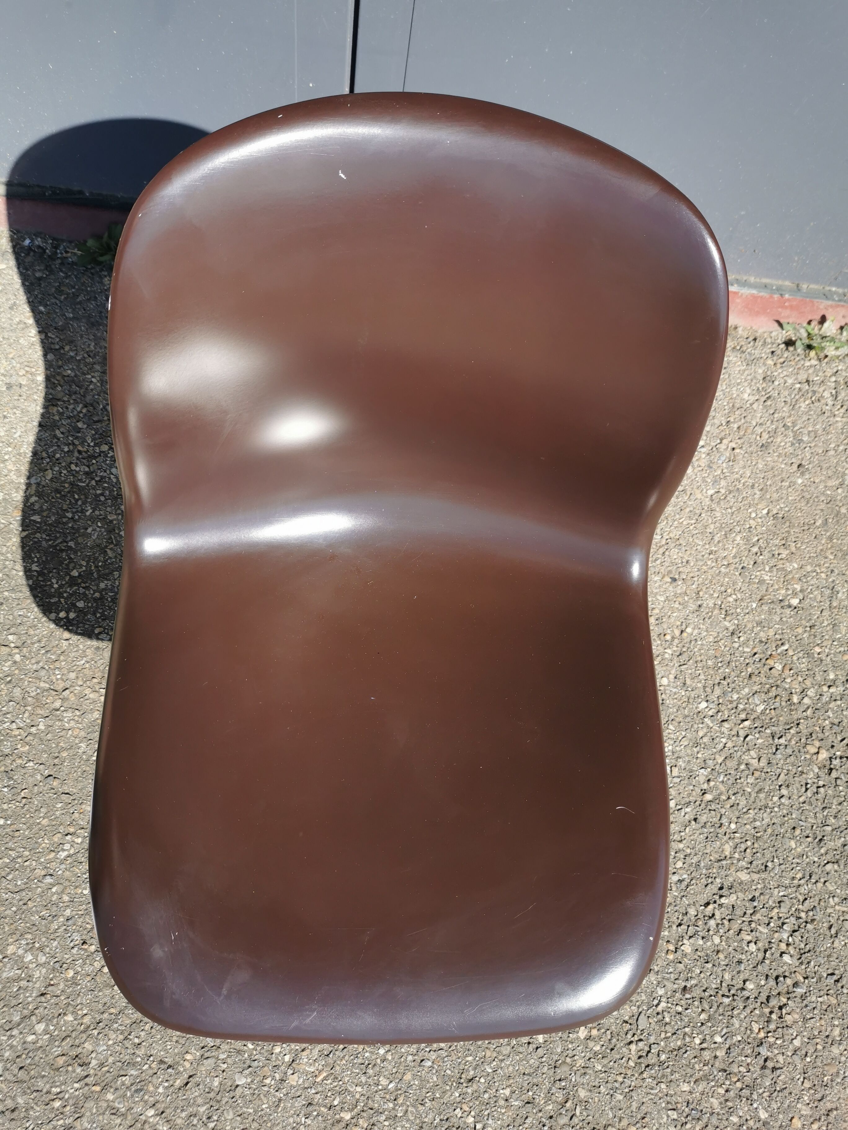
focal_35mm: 27
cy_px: 565
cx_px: 424
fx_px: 882
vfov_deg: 65.3
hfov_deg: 51.4
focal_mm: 5.58
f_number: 1.8
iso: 50
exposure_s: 1/1980
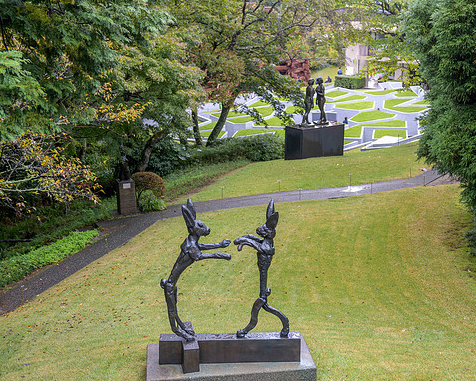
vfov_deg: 31.5
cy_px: 190
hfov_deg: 38.6
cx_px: 287
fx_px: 676
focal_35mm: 48
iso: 110
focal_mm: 42
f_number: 4
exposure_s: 1/100
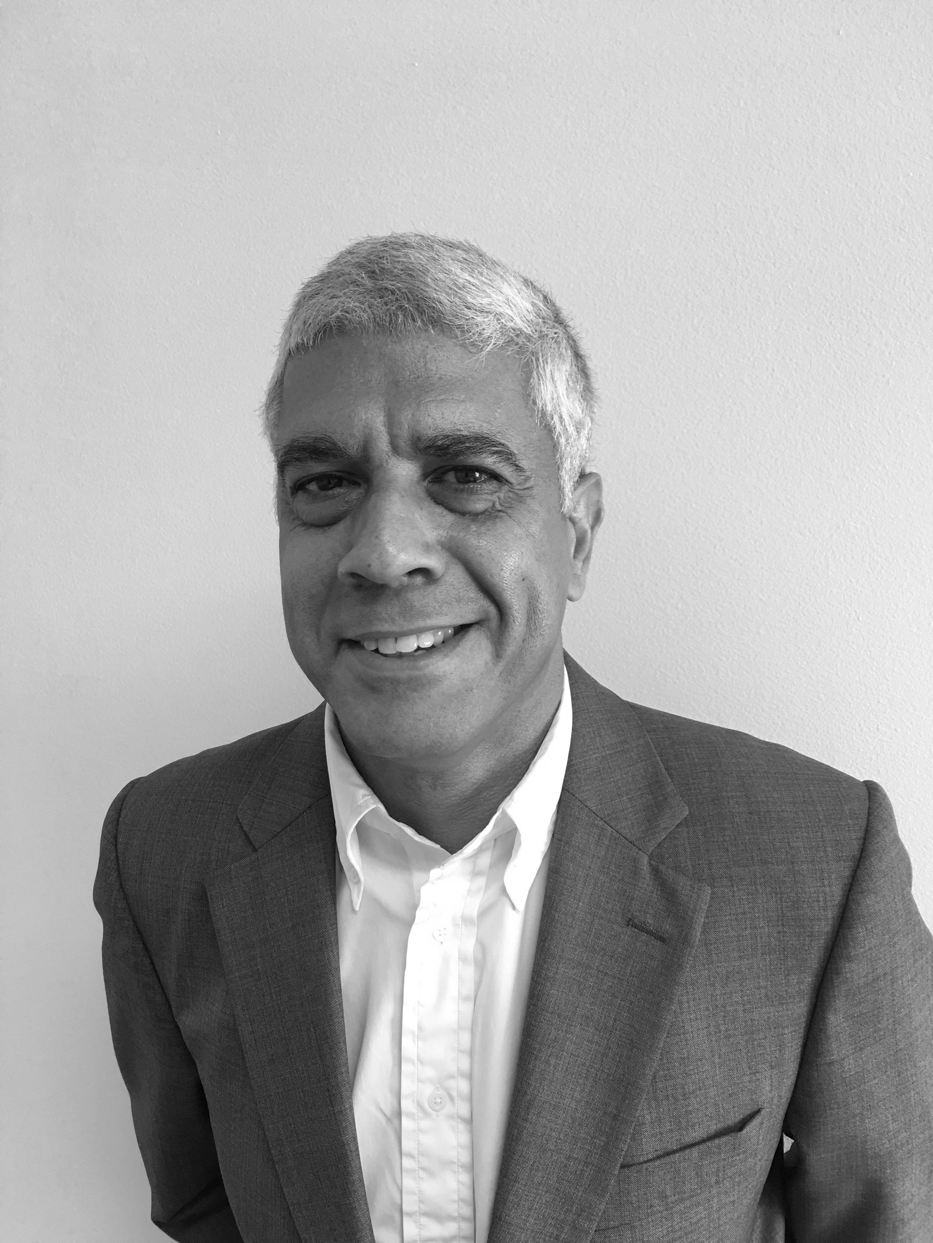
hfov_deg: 48.2
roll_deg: +1.1
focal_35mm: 29
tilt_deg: -8.4
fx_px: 1042
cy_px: 622
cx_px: 466
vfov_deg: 61.7
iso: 50
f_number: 2.2
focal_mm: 4.15
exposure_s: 1/33
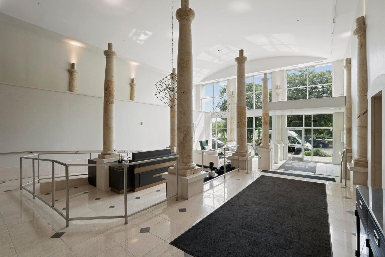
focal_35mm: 16
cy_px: 128
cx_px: 192
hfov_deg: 96.7
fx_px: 171
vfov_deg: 73.7
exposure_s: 1
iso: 200
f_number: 11
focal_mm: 16
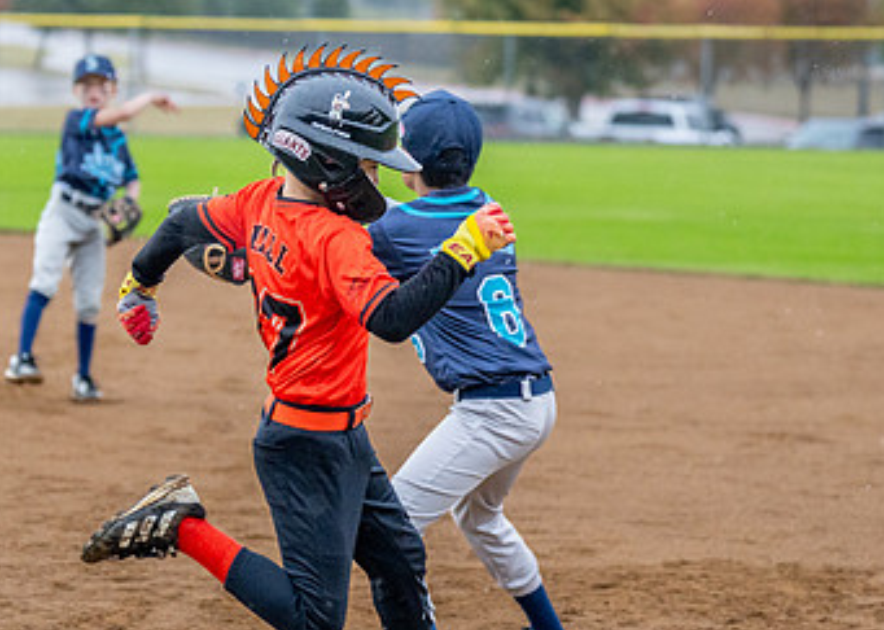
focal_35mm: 168
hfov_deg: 12.0
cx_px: 383
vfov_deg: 8.5
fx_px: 4215
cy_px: 335
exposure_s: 1/1000
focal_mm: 82
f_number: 2.8
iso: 1600
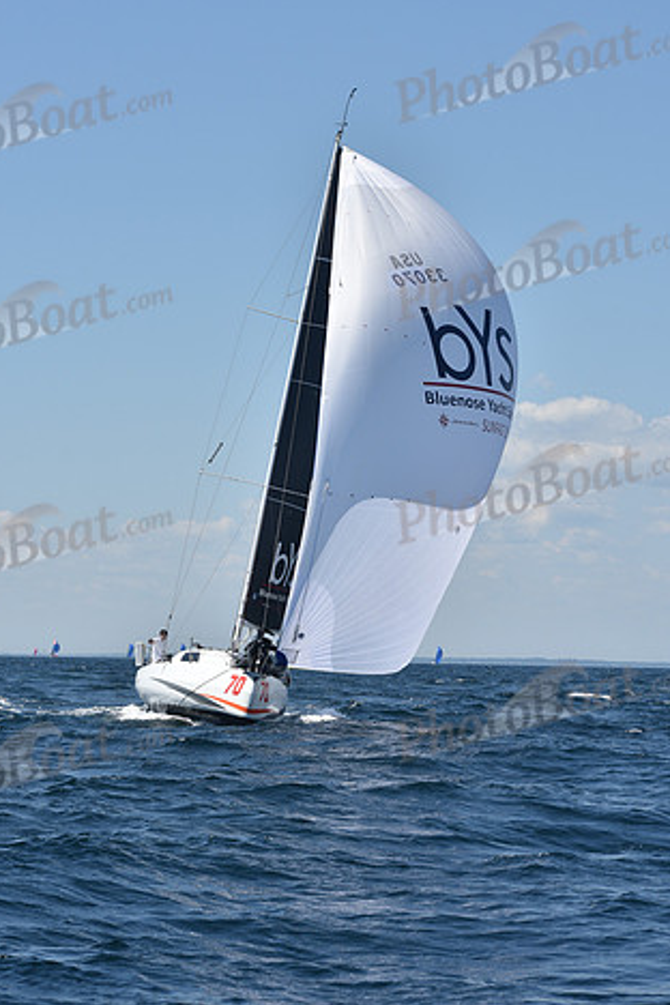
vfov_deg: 17.9
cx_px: 285
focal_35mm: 114
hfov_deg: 12.0
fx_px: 3182
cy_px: 408
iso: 200
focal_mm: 92
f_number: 8
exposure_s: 1/1000
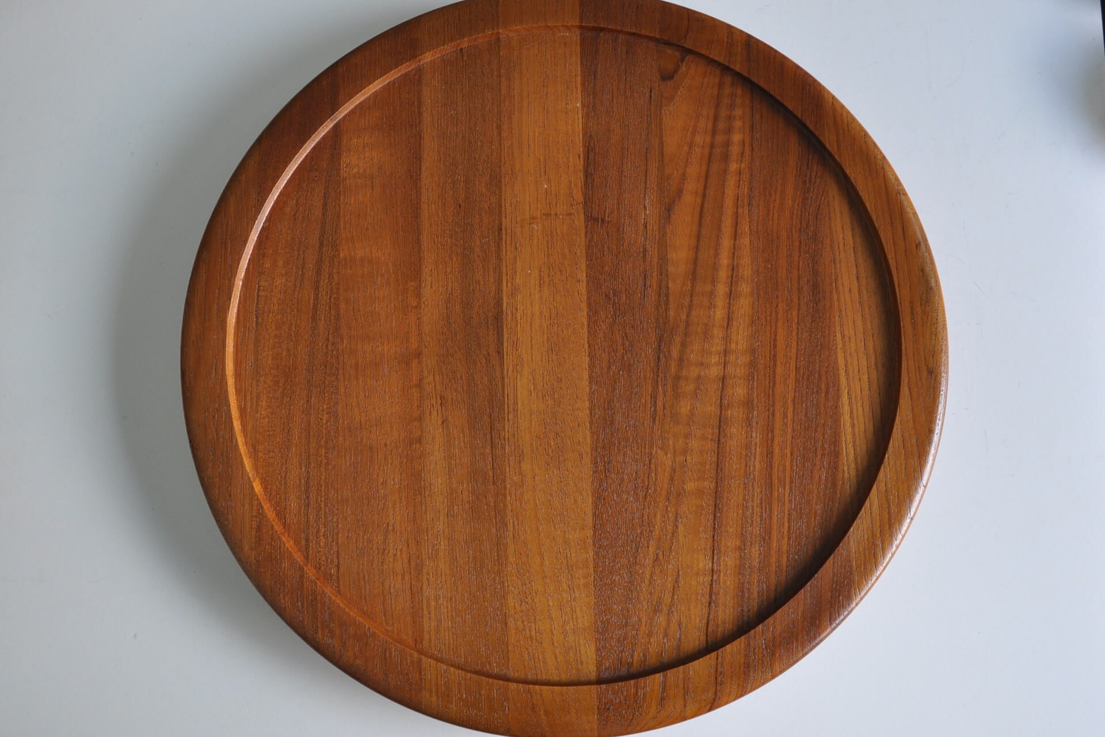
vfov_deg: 40.0
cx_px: 552
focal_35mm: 33
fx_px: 1013
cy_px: 368
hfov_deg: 57.2
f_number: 4
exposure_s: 1/60
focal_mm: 22
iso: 500
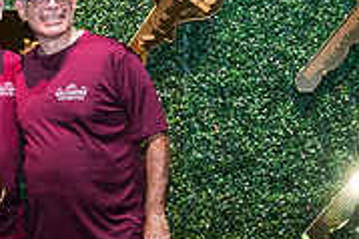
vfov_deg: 13.3
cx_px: 32
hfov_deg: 19.6
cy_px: 185
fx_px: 1016
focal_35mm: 102
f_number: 5.6
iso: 3200
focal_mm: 31.5
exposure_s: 1/160
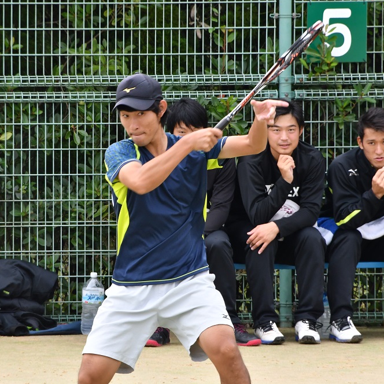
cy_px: 192
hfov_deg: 2.3
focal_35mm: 768
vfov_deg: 2.3
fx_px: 9639
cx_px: 109
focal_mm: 300
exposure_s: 1/400
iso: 1000
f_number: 10
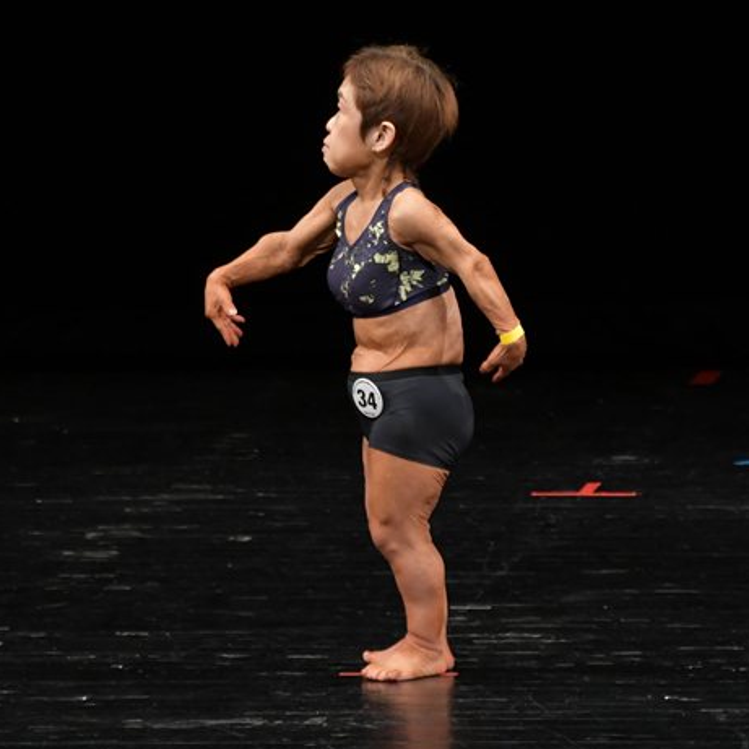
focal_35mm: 536
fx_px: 13121
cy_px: 374
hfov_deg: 3.3
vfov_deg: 3.3
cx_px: 439
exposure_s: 1/400
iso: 2000
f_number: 5.6
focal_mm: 250
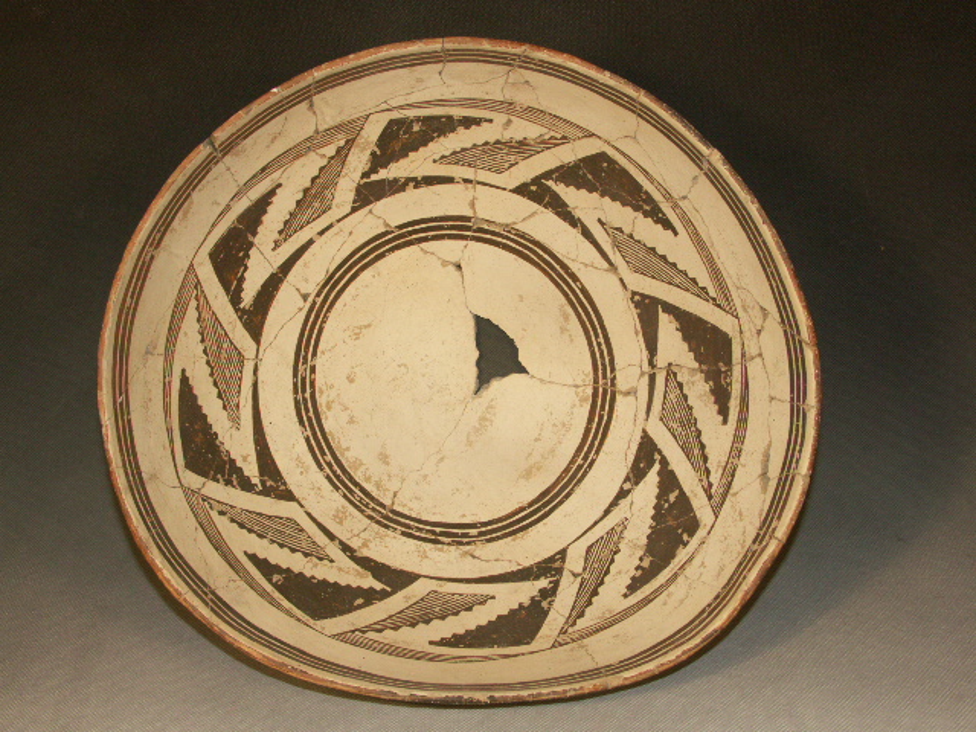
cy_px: 366
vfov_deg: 39.7
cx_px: 488
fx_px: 1015
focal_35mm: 36
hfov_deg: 51.4
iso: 100
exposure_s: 1/200
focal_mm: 9.37
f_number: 5.6
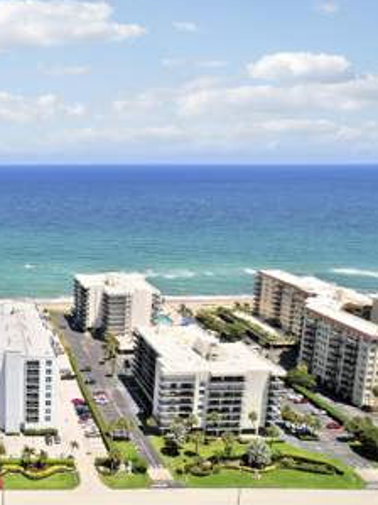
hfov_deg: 36.6
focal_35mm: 34
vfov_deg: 54.0
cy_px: 263
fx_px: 495
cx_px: -17
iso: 120
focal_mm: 8.38
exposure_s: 1/90
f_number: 2.8
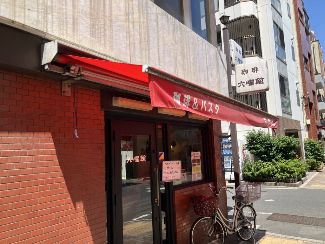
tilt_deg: +7.6
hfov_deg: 63.4
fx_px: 263
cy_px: 122
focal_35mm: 28
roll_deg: +3.1
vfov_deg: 49.7
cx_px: 162
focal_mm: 3.99
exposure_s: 1/972
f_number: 1.8
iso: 32
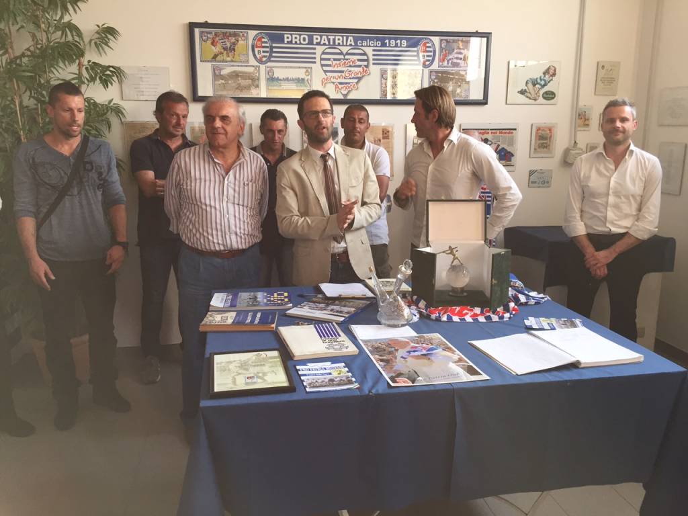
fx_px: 576
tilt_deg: -12.2
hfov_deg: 61.7
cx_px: 344
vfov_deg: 48.2
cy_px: 258
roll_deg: +0.1
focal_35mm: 29
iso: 32
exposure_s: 1/30
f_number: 2.2
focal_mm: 4.15
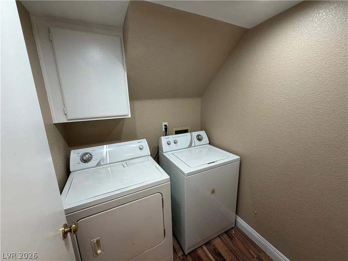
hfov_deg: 102.1
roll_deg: +2.5
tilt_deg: -13.5
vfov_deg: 85.7
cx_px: 174
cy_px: 130
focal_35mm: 14
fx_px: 141
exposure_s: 1/120
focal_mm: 2.22
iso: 160
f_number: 2.2
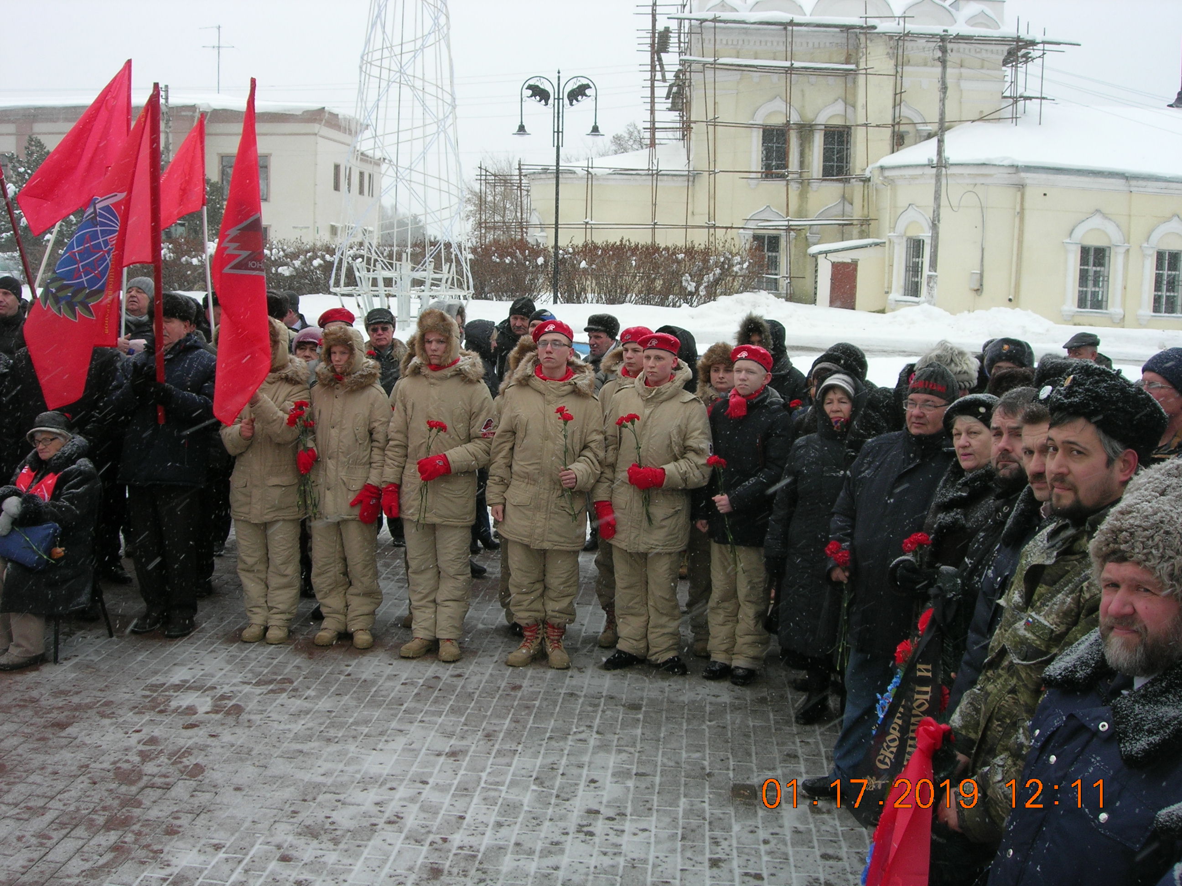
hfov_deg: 49.0
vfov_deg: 37.7
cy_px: 443
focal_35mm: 38
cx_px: 591
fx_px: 1298
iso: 64
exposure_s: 1/124
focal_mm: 7.8
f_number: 4.8
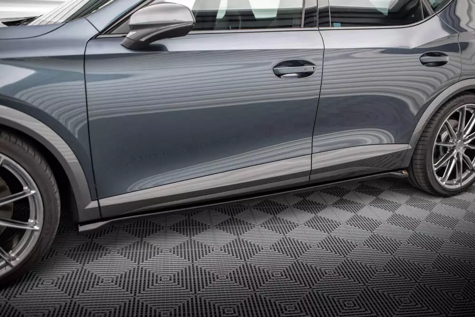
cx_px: 238
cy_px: 158
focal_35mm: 35
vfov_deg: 37.9
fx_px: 462
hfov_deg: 54.4
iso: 500
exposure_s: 1/100
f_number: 2.5
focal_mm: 35
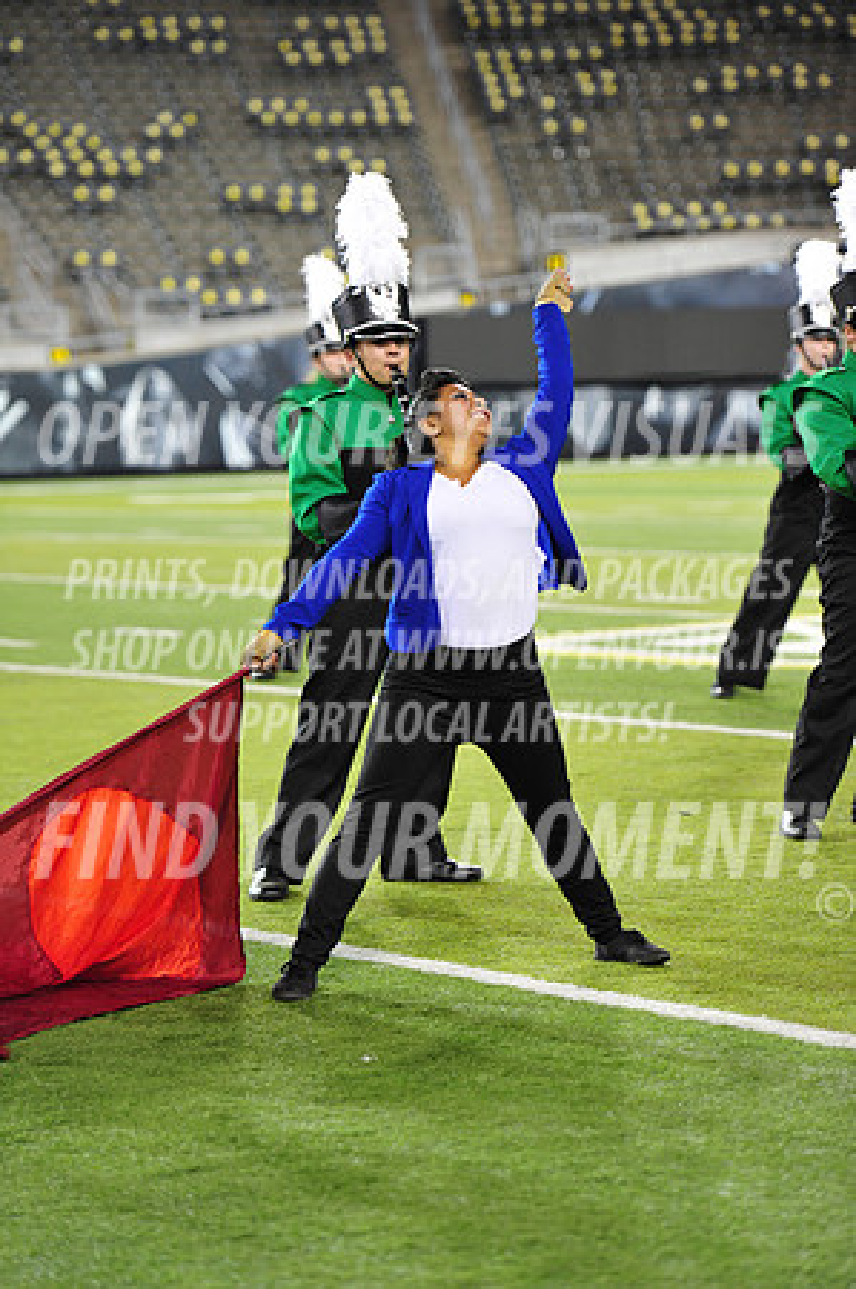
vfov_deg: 16.8
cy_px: 644
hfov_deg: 11.2
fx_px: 4361
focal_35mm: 122
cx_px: 428
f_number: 2.8
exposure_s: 1/400
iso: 2000
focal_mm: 122
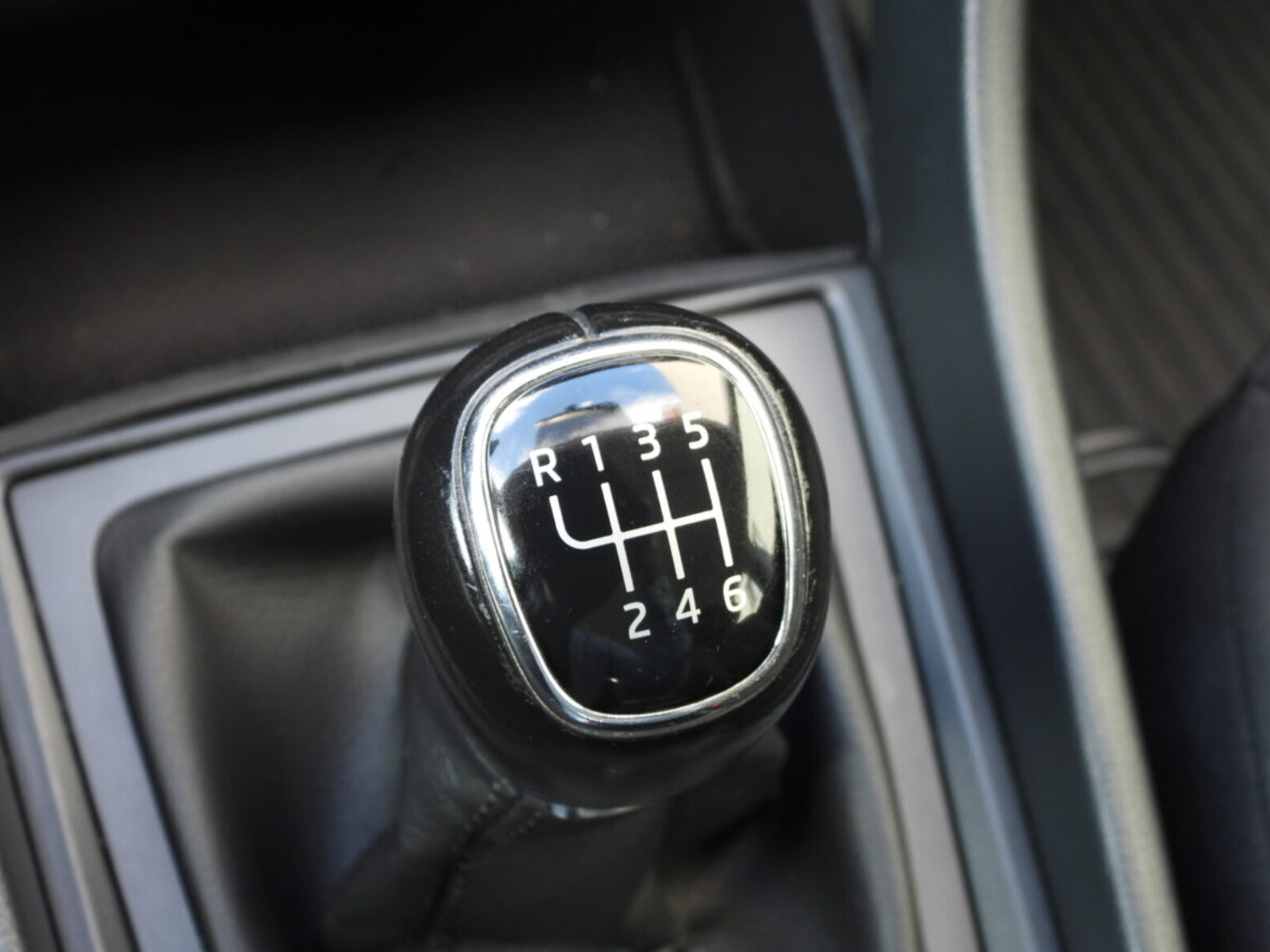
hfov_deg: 34.4
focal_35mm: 56
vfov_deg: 26.1
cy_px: 474
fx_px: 2054
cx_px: 644
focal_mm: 9.8
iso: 125
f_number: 3.5
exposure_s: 1/30
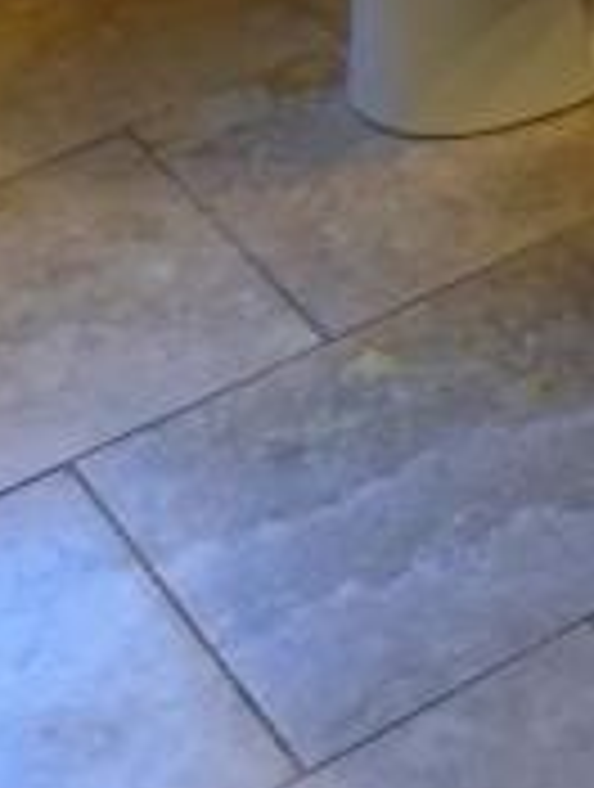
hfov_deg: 10.7
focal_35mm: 127
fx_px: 2895
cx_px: 1174
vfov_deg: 13.5
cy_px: -725
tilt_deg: -17.2
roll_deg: +2.2
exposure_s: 1/30
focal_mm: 4.15
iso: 125
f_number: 2.2
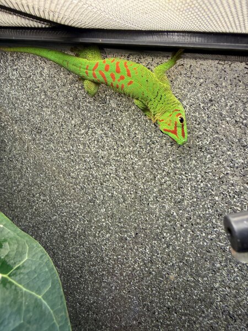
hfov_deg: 56.8
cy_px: 166
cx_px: 124
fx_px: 229
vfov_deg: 71.6
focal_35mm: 24
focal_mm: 2.22
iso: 160
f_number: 2.2
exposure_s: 1/100
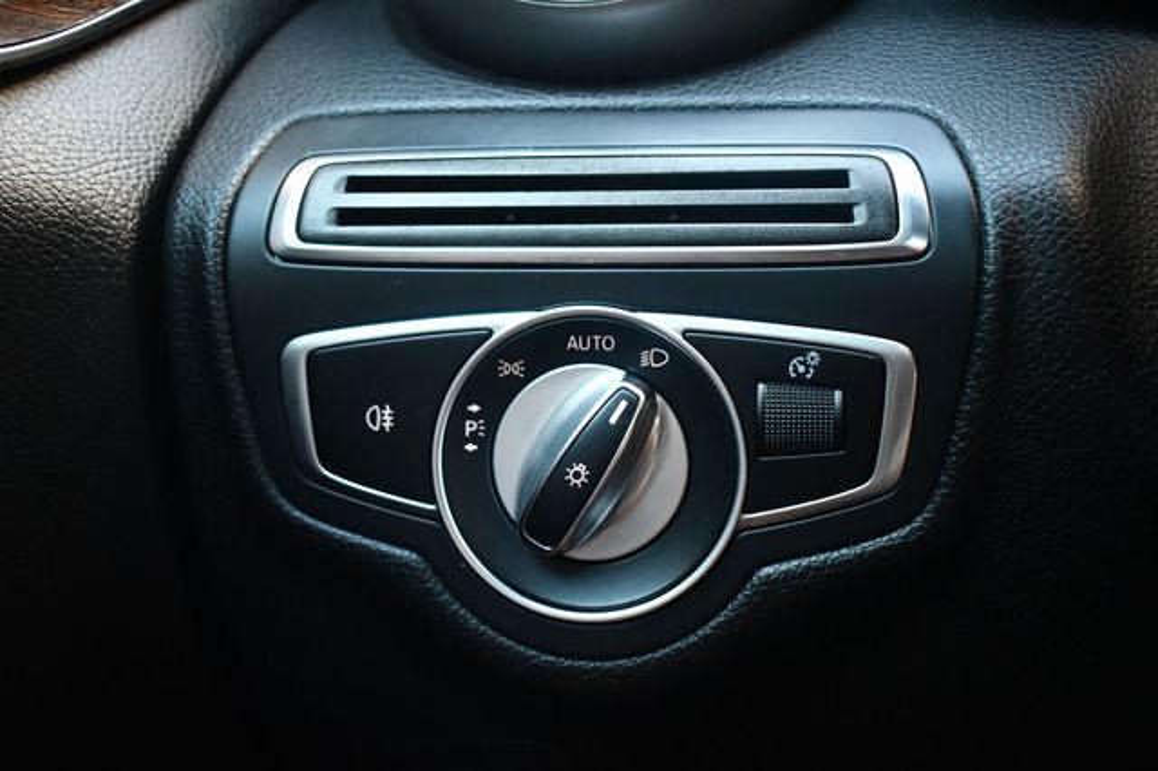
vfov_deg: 31.9
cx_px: 579
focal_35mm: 42
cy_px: 386
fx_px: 1350
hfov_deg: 46.4
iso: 3200
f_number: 4.2
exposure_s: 1/80
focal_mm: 28
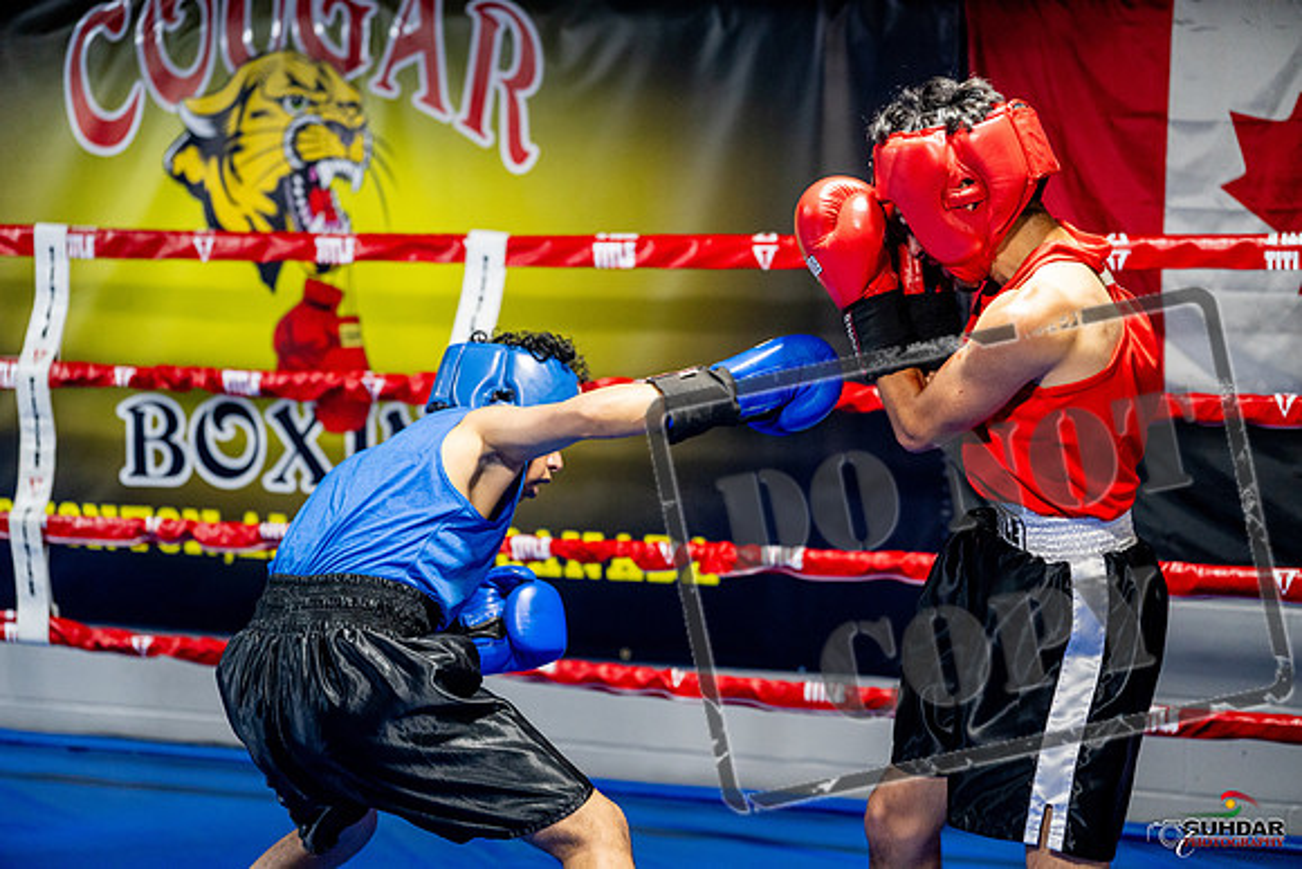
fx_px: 2713
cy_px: 434
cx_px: 651
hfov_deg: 27.0
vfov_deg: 18.2
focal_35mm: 75
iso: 4000
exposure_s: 1/800
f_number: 2
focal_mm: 75
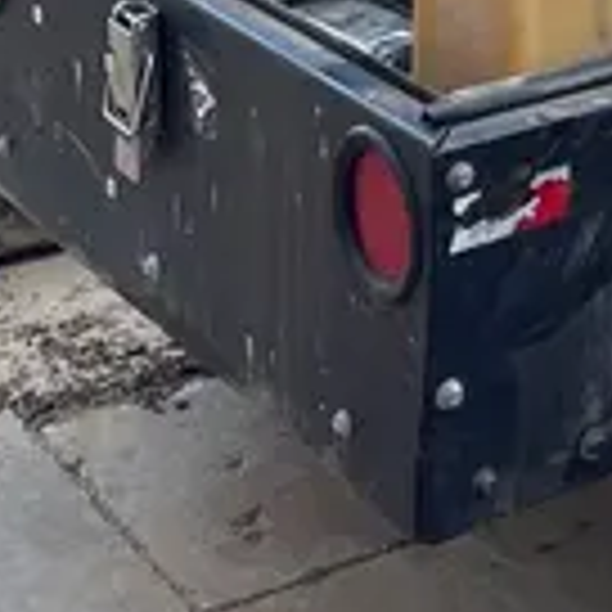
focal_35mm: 124
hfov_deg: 13.4
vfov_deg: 12.8
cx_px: 846
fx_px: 2480
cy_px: -497
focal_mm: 5.1
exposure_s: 1/532
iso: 50
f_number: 1.6
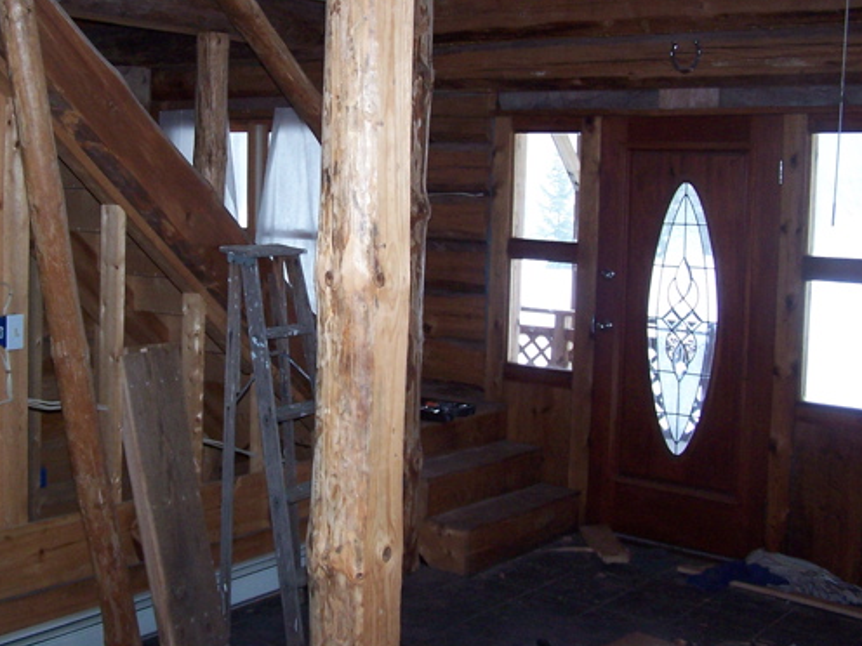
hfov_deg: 38.7
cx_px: 322
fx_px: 1220
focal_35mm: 49
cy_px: 252
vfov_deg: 29.6
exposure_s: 1/60
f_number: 2.8
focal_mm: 6.3
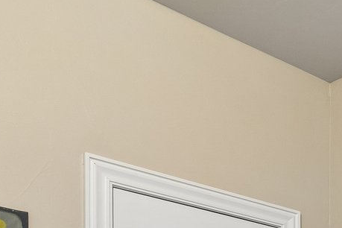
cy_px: 423
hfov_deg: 22.0
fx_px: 636
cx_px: 573
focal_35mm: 67
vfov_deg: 16.6
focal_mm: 10
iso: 200
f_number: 6.3
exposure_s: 1/15
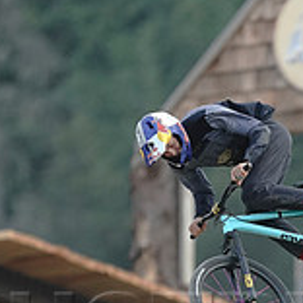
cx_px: 319
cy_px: 306
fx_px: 18766
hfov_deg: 0.9
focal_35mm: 1895
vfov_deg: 0.9
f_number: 4
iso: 2000
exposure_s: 1/1600
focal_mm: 600
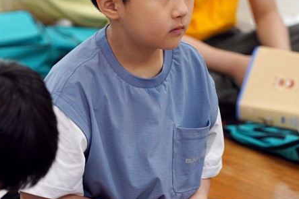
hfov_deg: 6.5
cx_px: 103
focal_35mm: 319
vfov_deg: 4.3
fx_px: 2648
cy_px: 48
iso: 1250
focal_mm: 157
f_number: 4
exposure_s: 1/160
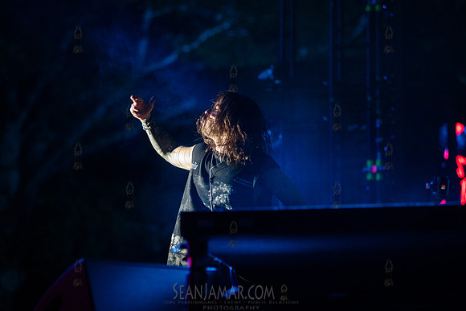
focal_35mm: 144
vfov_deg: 9.5
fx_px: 1861
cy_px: 156
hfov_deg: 14.3
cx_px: 233
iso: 6400
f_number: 3.2
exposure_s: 1/320
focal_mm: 135
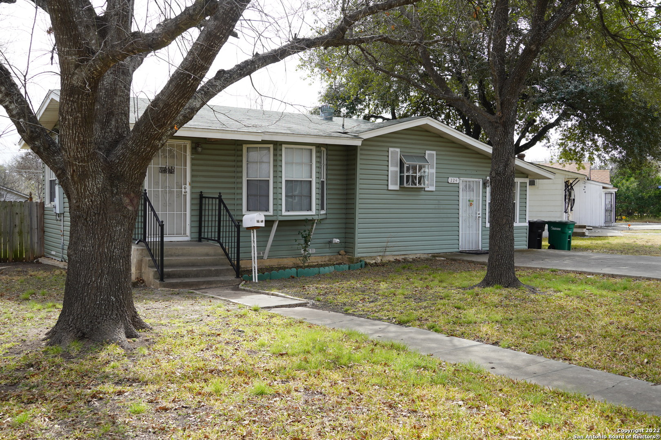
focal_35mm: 36
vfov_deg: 36.9
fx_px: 661
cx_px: 330
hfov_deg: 53.1
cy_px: 220
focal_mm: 24
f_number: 5
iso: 100
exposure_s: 1/250
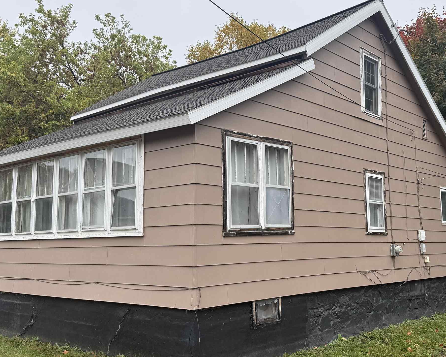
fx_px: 528
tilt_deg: +7.2
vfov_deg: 37.3
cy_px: 179
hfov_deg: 45.7
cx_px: 252
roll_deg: +0.8
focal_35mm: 40
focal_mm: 6.76
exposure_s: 1/1618
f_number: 1.78
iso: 80
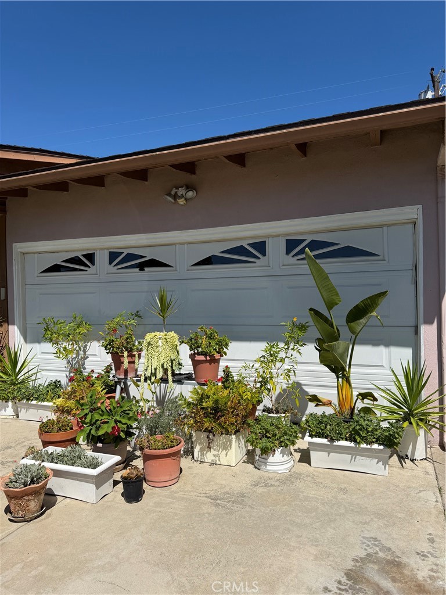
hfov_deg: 56.8
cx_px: 223
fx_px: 412
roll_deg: +2.8
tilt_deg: -0.2
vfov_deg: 71.6
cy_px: 298
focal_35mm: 24
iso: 80
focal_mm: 6.76
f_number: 1.78
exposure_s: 1/7353
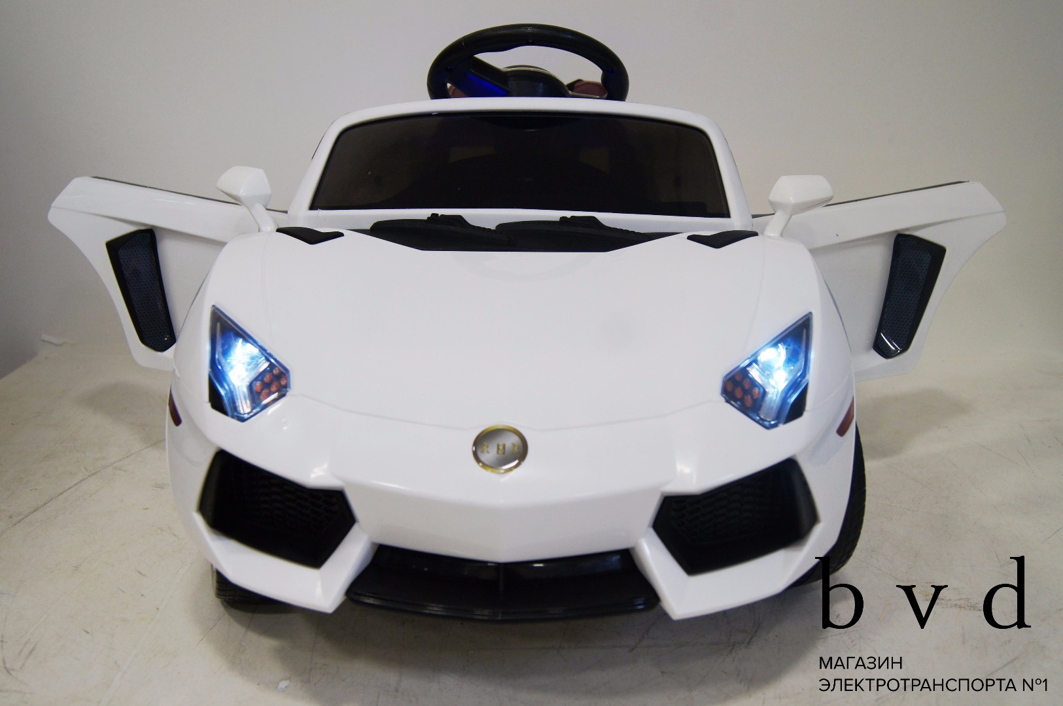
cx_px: 532
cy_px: 353
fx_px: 1062
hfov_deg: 53.2
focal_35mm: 36
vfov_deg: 36.8
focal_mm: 24
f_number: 4
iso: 250
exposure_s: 1/40
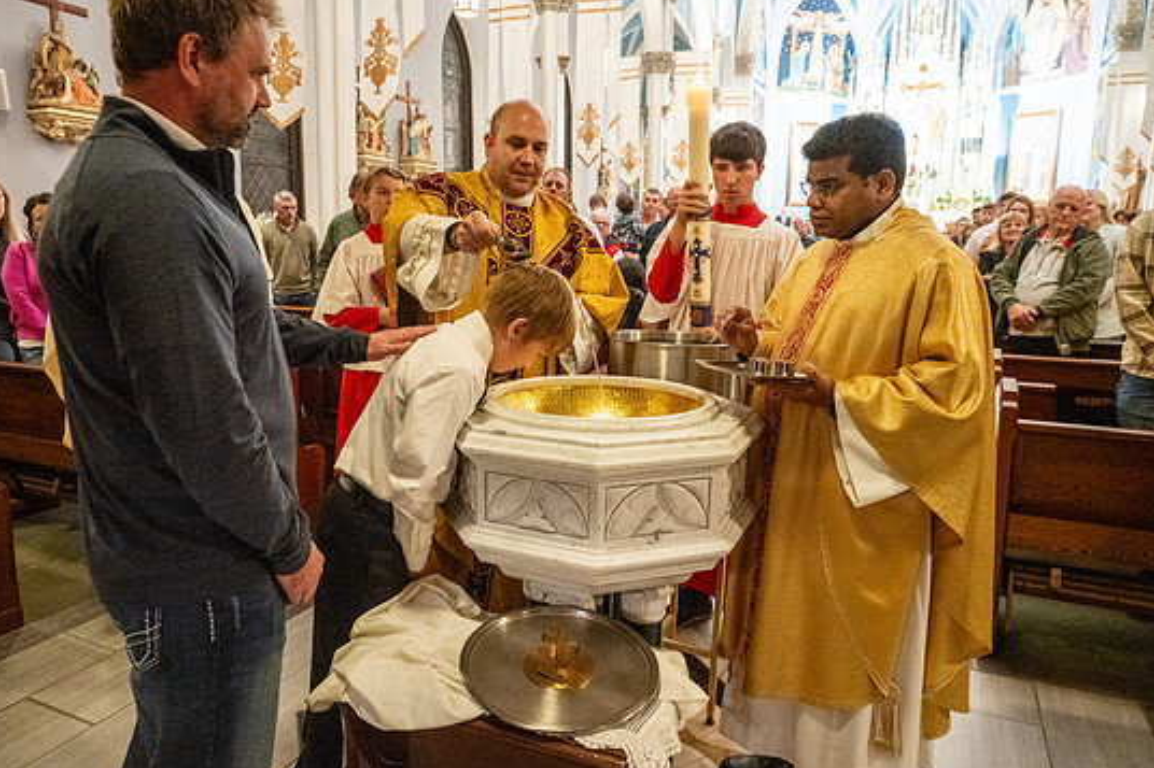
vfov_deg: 49.5
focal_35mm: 26
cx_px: 545
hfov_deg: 69.4
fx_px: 833
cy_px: 365
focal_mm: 24
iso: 5000
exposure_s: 1/60
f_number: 4.5
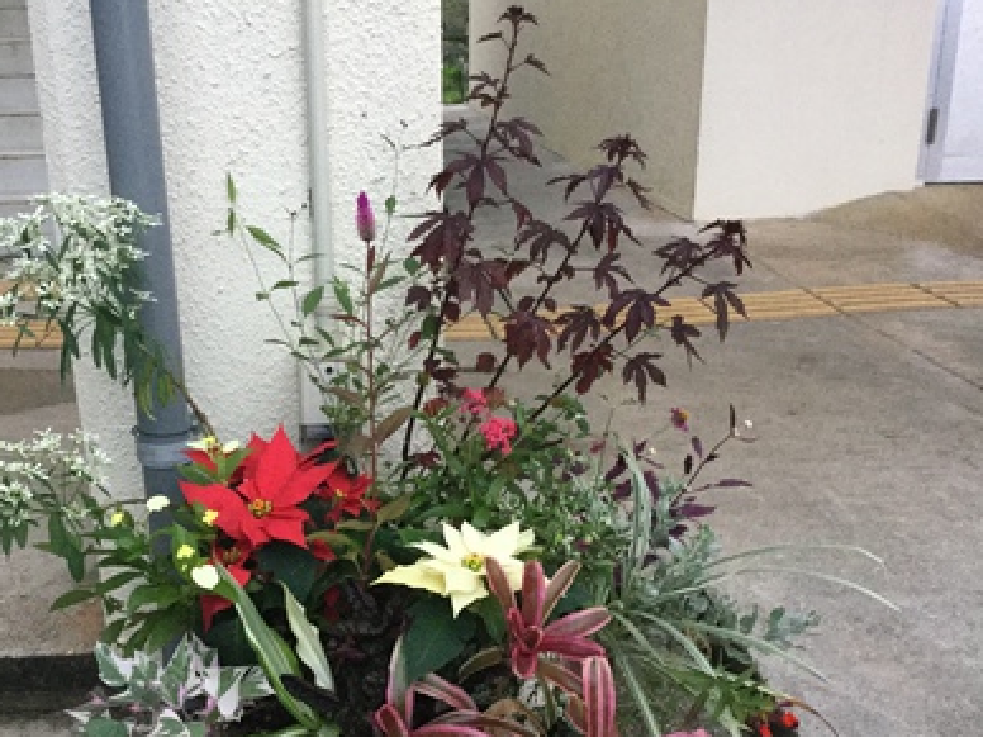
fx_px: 1136
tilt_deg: -23.3
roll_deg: -1.1
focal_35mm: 40
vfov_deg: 35.8
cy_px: 462
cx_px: 375
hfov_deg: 46.4
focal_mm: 3.3
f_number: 2.4
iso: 200
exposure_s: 1/30
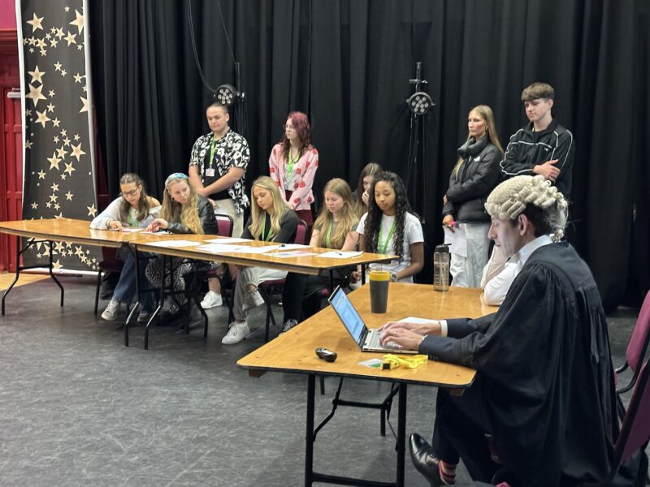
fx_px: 901
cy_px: 244
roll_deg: -0.8
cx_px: 325
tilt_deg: -5.5
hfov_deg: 39.7
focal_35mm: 48
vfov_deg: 30.3
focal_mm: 6.86
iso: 400
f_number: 1.78
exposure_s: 1/30
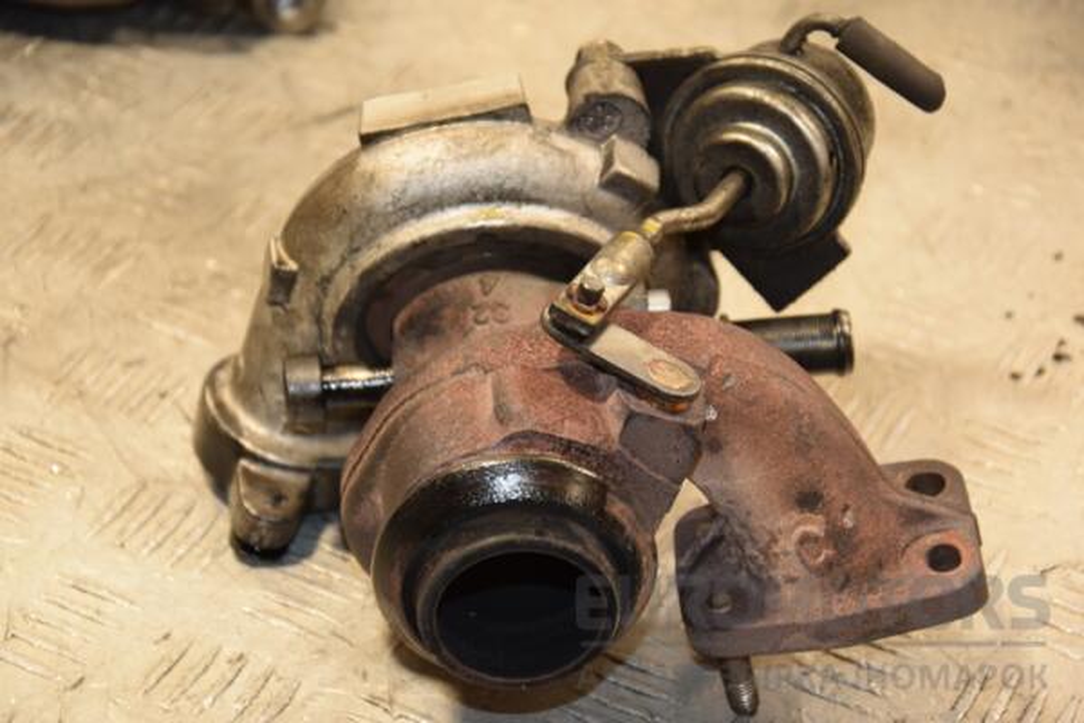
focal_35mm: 128
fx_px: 3839
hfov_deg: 16.1
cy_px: 362
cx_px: 542
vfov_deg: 10.8
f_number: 5.6
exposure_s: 1/100
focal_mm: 85
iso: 800
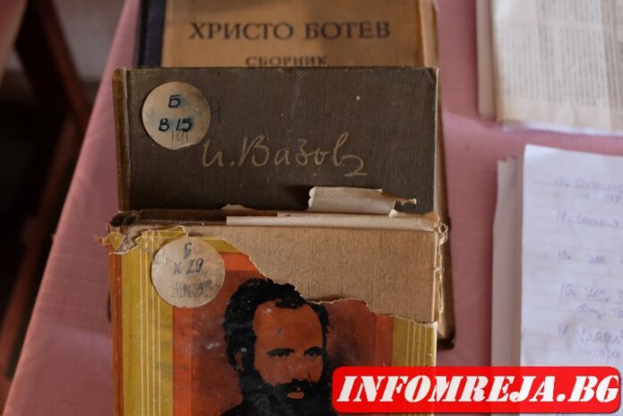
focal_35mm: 47
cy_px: 208
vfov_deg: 28.6
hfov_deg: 41.9
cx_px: 312
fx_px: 813
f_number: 4.7
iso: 3200
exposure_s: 1/15
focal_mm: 31
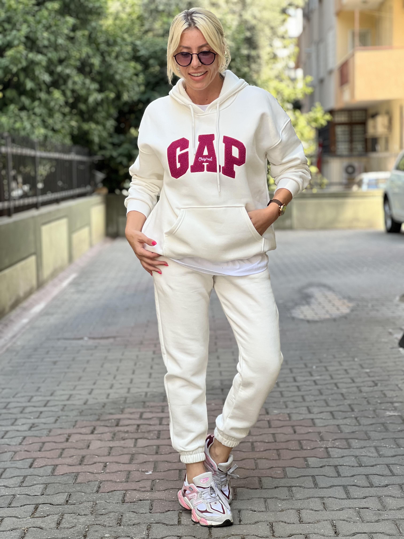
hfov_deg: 19.1
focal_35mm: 77
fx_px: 1198
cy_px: 270
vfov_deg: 25.3
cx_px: 202
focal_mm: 9
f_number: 2.8
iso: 40
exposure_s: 1/121
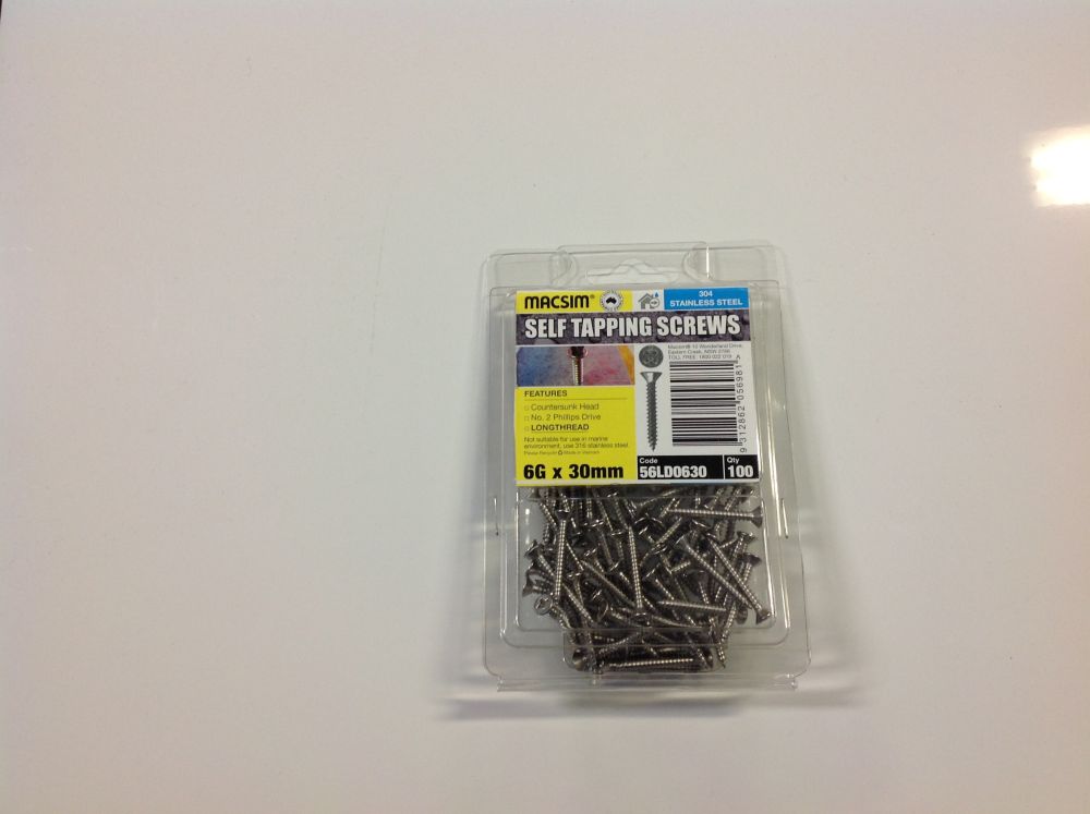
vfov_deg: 40.6
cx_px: 545
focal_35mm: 35
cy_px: 407
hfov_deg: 52.7
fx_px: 1101
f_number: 2.4
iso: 64
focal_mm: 4.28
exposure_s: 1/17
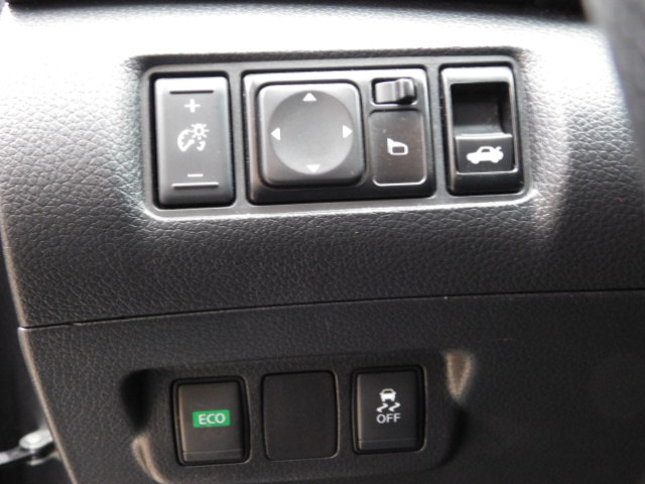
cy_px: 242
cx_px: 322
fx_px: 950
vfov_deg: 28.6
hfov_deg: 37.5
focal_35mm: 51
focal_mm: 9
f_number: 3.8
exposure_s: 1/8
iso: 560
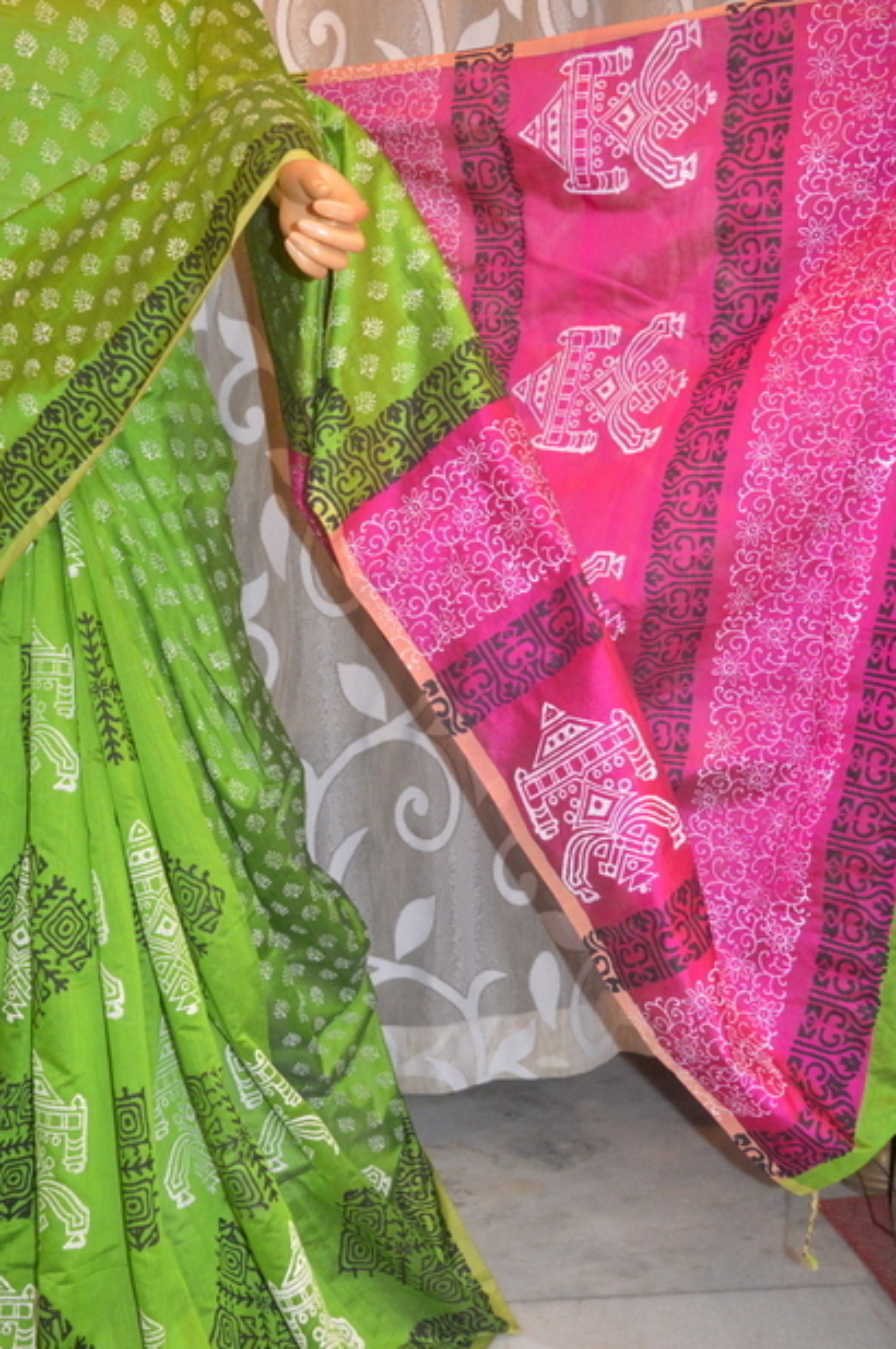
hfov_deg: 37.7
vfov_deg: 54.5
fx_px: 1310
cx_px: 391
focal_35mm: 35
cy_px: 708
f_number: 3.5
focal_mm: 18
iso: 1800
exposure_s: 1/60
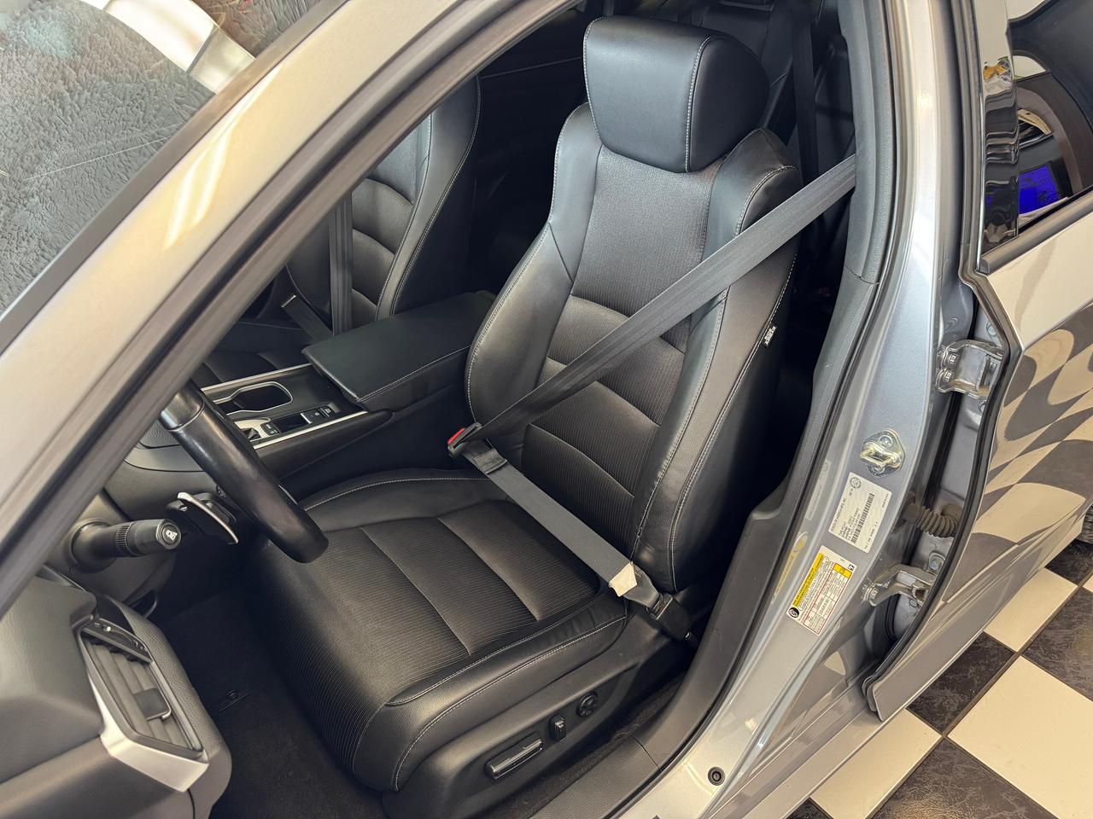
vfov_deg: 56.8
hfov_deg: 71.6
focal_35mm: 24
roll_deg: -0.2
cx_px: 546
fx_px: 758
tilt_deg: -34.3
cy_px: 410
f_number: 1.78
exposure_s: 1/60
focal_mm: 6.76
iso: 400
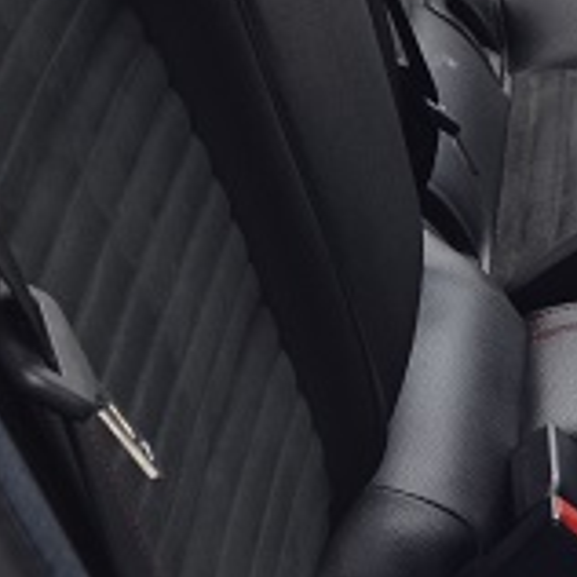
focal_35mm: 179
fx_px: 3376
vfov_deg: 9.8
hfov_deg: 9.6
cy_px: 290
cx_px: 688
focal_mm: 20
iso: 200
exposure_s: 1/200
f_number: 7.1
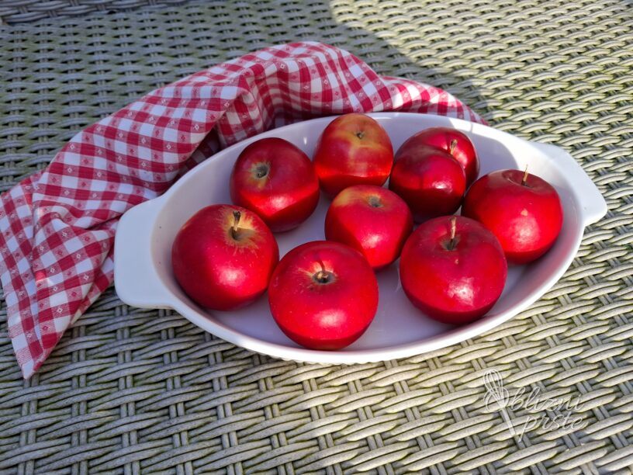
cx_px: 316
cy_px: 238
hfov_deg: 73.9
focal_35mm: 23
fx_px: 421
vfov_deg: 58.9
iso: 50
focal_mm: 5.54
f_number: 1.8
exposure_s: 1/245
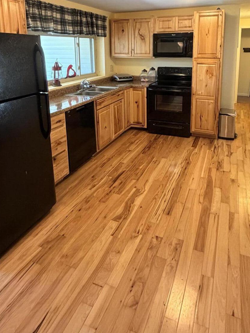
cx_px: 139
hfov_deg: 54.8
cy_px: 92
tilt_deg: -11.2
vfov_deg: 66.0
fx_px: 241
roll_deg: +0.3
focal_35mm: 25
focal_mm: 2.22
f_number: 2.2
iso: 500
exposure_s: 1/60
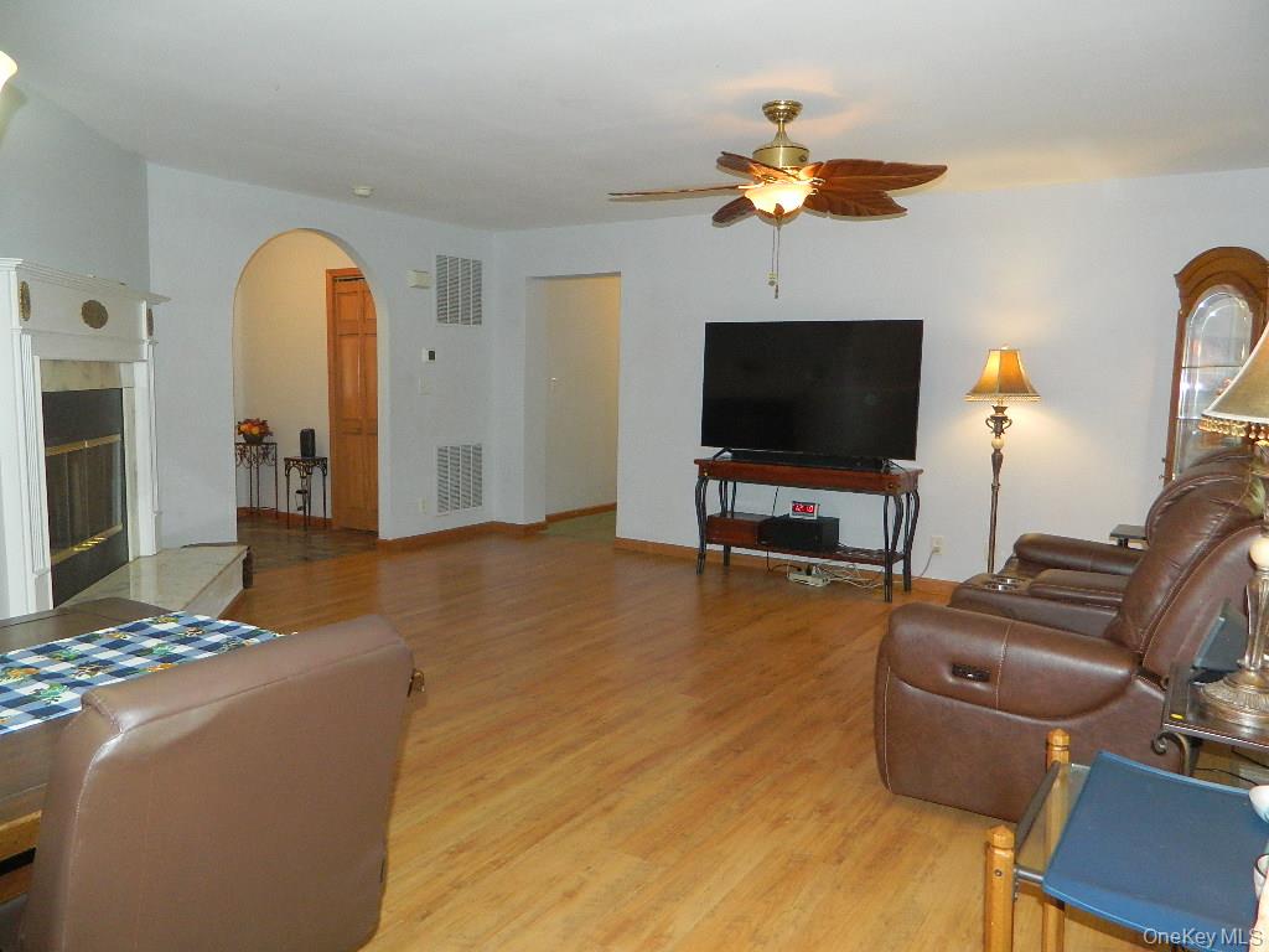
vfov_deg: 54.9
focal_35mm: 25
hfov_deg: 69.4
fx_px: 916
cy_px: 476
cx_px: 634
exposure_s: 1/30
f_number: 3.1
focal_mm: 4.5
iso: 280
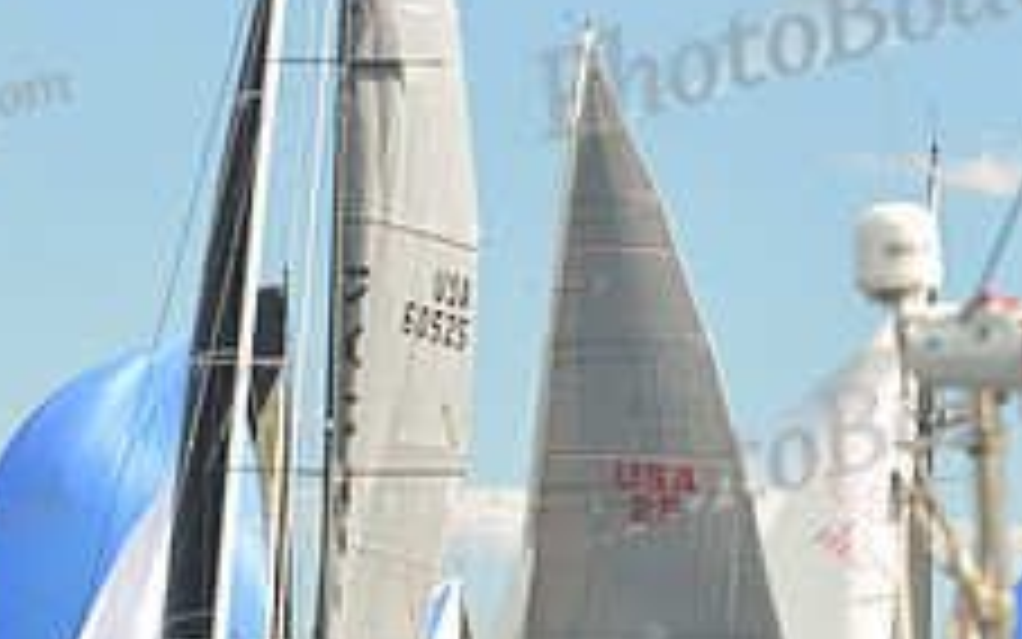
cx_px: 306
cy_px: 736
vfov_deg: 4.6
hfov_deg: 7.3
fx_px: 7996
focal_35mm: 287
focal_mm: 110
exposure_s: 1/640
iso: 400
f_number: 5
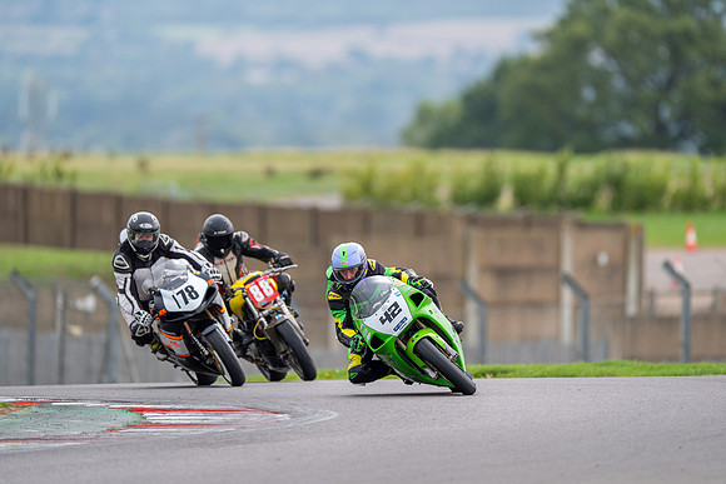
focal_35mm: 662
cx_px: 401
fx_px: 13359
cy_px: 217
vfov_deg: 2.1
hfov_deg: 3.1
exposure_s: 1/500
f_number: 4.5
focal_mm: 600
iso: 160
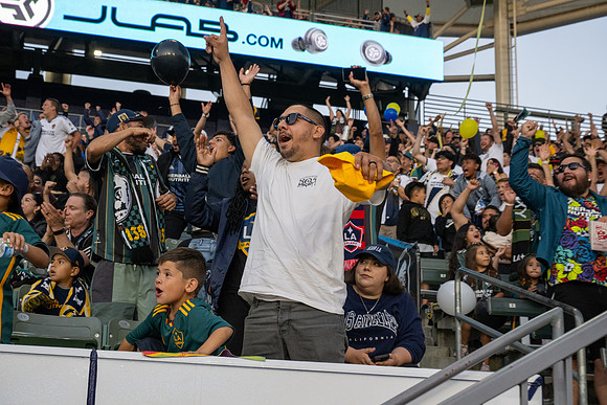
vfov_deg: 19.5
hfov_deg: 28.8
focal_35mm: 70
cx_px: 304
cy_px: 202
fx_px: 1180
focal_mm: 70
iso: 2800
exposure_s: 1/400
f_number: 8
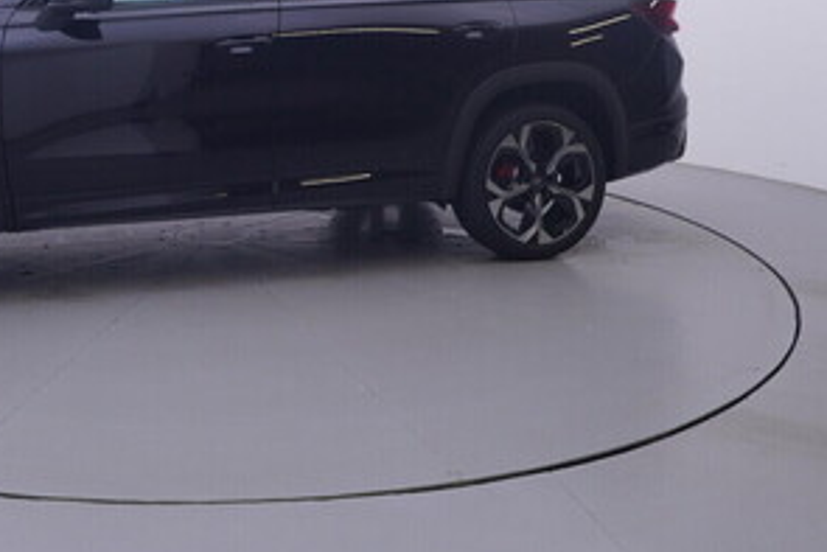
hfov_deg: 45.3
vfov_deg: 30.5
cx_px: 234
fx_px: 964
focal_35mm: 42
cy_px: 46
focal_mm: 15
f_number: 5
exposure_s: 1/80
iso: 200
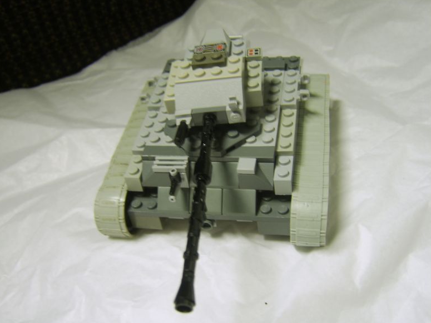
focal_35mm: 32
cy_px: 165
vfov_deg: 44.1
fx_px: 398
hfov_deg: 56.8
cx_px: 211
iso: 71
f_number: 2.7
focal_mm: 8.13
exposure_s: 1/4
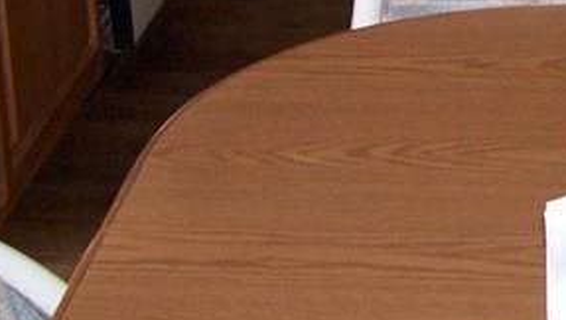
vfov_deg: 8.6
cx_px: 641
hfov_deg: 15.7
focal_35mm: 132
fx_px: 1983
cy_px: -385
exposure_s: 1/112
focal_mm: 5.6
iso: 140
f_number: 2.7
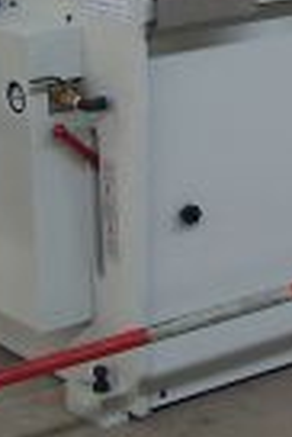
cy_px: -14
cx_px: 343
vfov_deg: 13.9
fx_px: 1760
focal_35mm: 145
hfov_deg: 9.4
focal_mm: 6.3
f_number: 2.8
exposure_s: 1/30
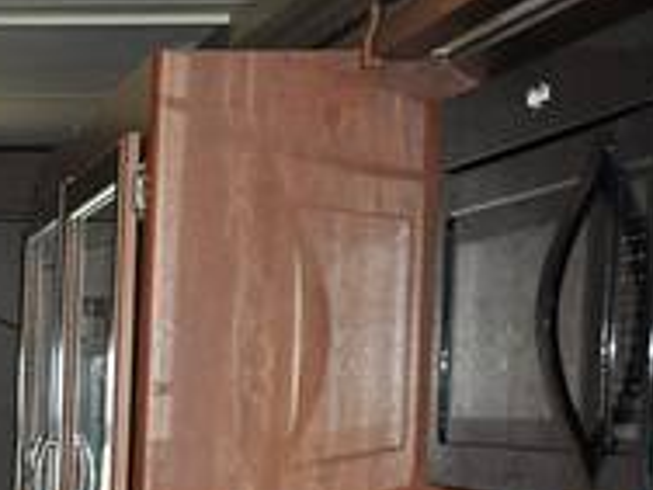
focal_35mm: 138
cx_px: -590
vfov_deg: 10.4
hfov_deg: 12.8
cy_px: 695
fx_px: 2603
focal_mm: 18
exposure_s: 1/60
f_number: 3.5
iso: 800
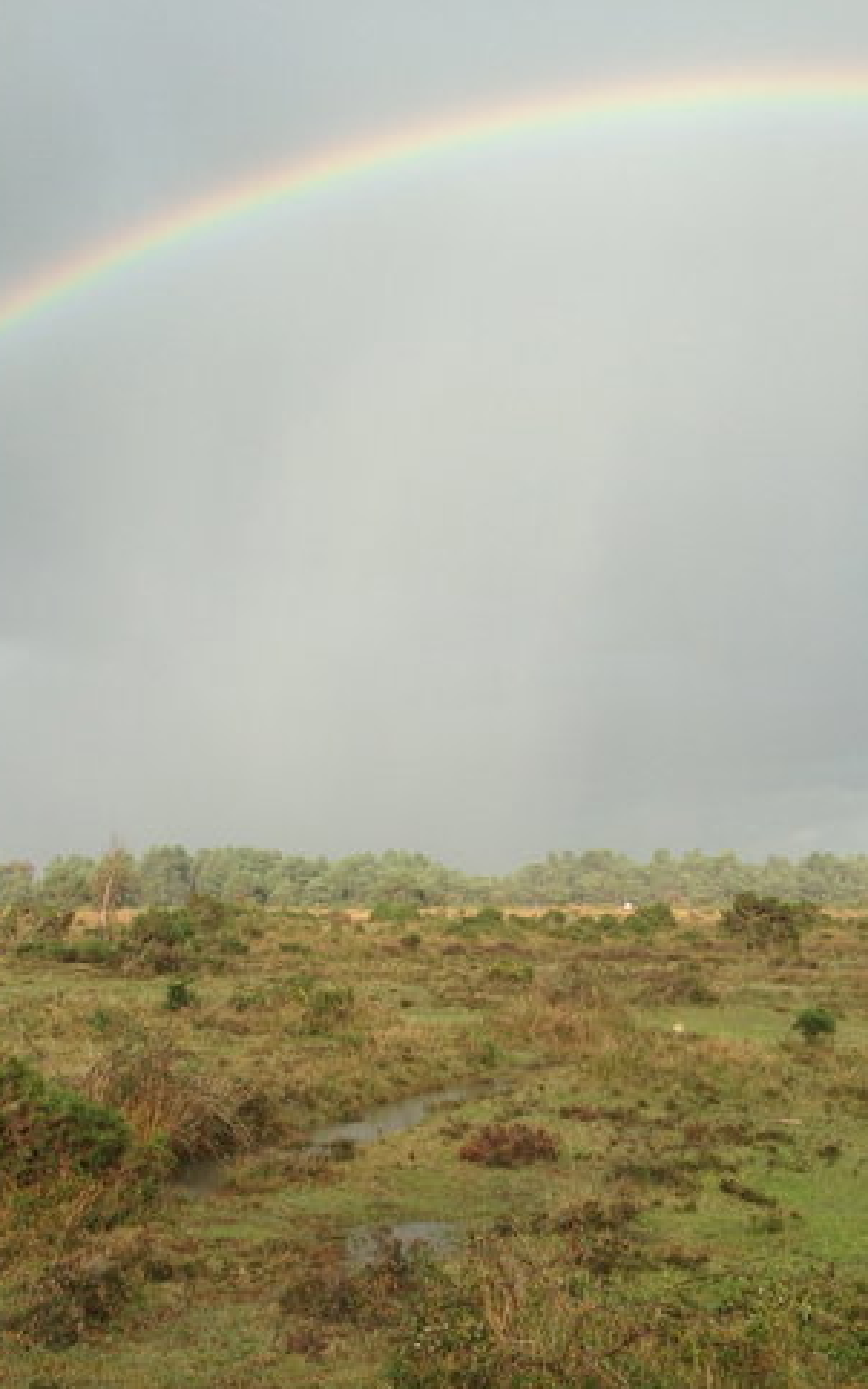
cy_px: 697
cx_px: 295
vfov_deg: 42.6
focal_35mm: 47
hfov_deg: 27.3
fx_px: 1778
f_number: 2.4
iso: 50
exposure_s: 1/661
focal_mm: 4.12
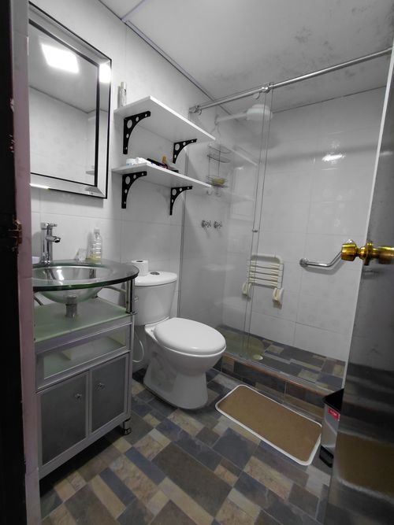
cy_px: 262
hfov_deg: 78.1
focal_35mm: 16
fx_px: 243
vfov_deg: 94.5
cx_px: 197
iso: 200
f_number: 2.2
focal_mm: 1.64
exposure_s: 1/60
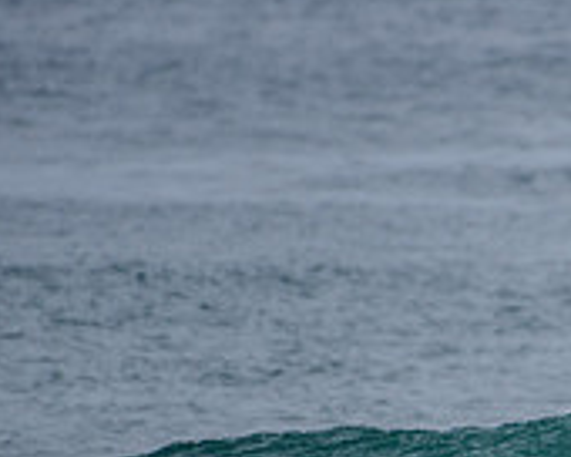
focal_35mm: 1597
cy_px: 519
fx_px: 26988
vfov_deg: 1.0
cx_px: 930
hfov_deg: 1.2
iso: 250
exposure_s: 1/2000
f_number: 5.6
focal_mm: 500
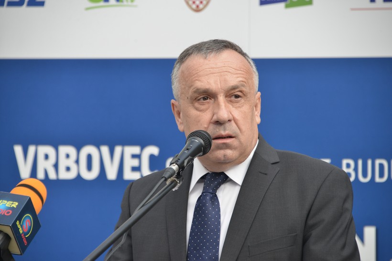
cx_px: 196
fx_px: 3267
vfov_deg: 4.6
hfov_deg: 6.9
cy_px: 130
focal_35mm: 300
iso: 640
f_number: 6.3
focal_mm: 300
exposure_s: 1/320
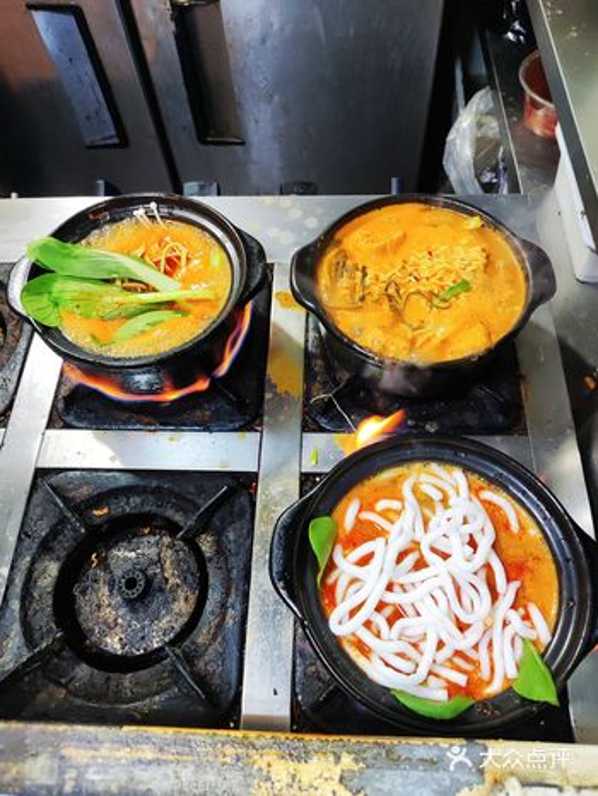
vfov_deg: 67.3
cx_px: 299
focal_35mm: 26
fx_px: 598
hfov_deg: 53.1
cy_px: 398
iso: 426
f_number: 1.79
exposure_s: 1/50
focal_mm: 4.74
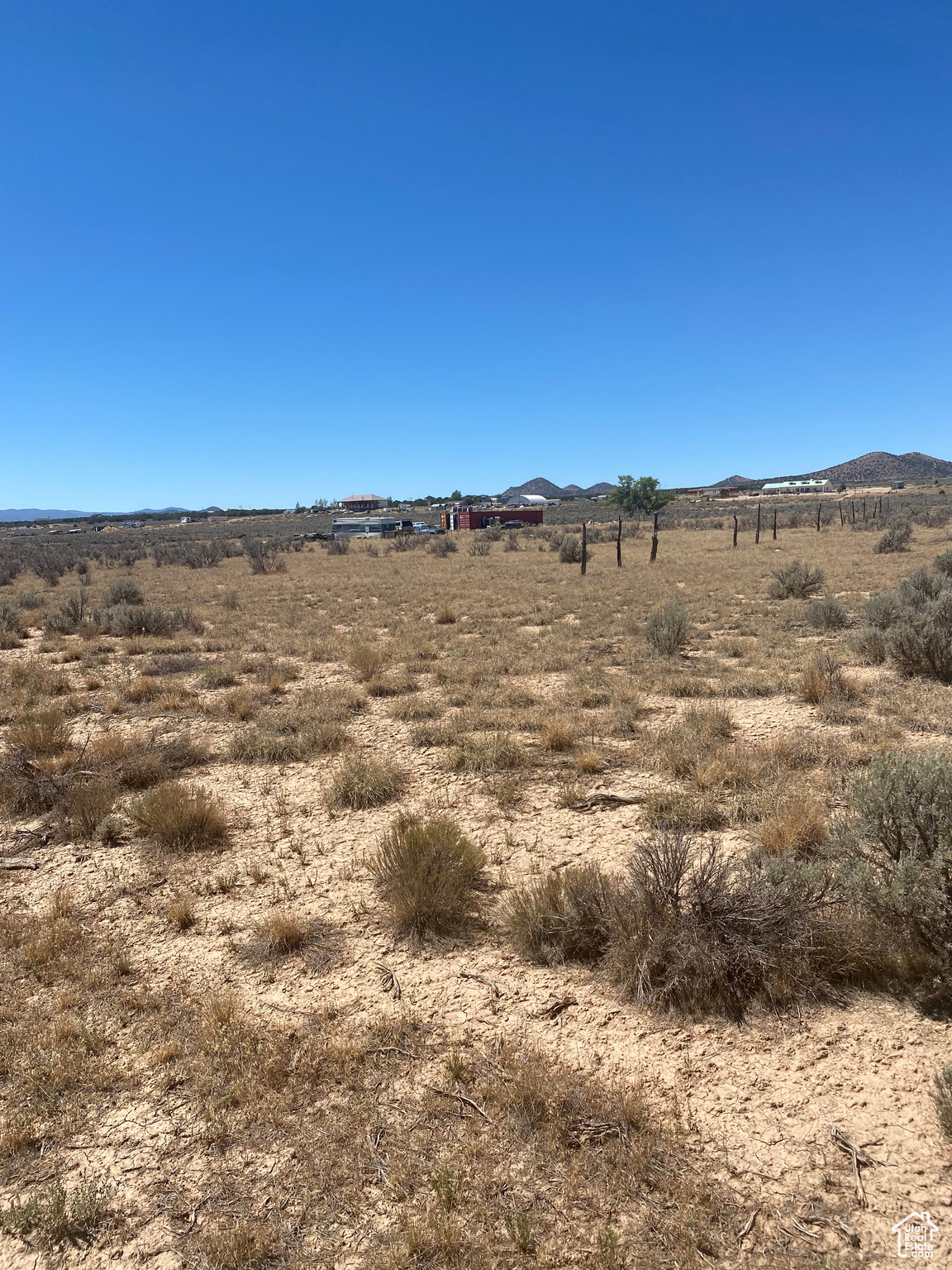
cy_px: 635
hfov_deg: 53.1
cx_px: 476
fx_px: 953
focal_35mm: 26
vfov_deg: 67.3
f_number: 1.8
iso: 32
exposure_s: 1/3846
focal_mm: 4.25
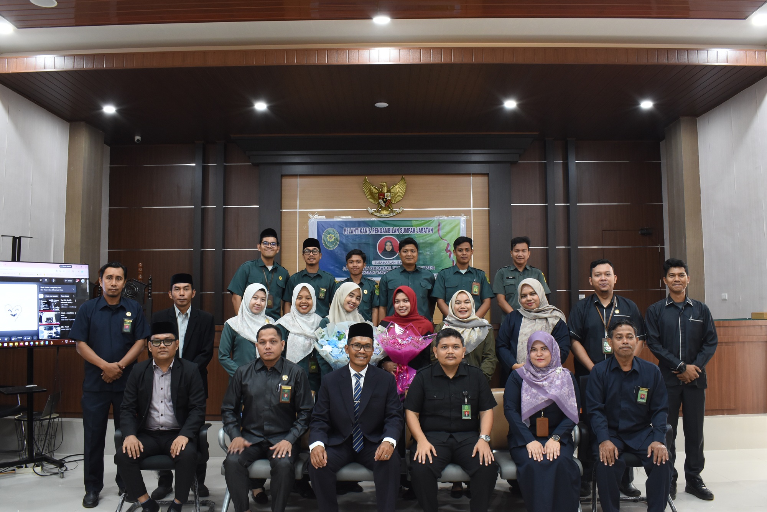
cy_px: 256
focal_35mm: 32
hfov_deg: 59.5
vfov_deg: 41.7
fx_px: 671
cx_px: 384
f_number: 8
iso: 1000
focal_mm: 21
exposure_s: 1/13
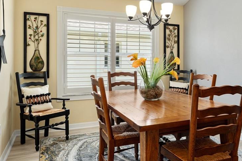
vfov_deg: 42.0
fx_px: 208
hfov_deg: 59.7
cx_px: 149
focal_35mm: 31
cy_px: 61
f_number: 7.1
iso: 400
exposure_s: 1/13
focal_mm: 14
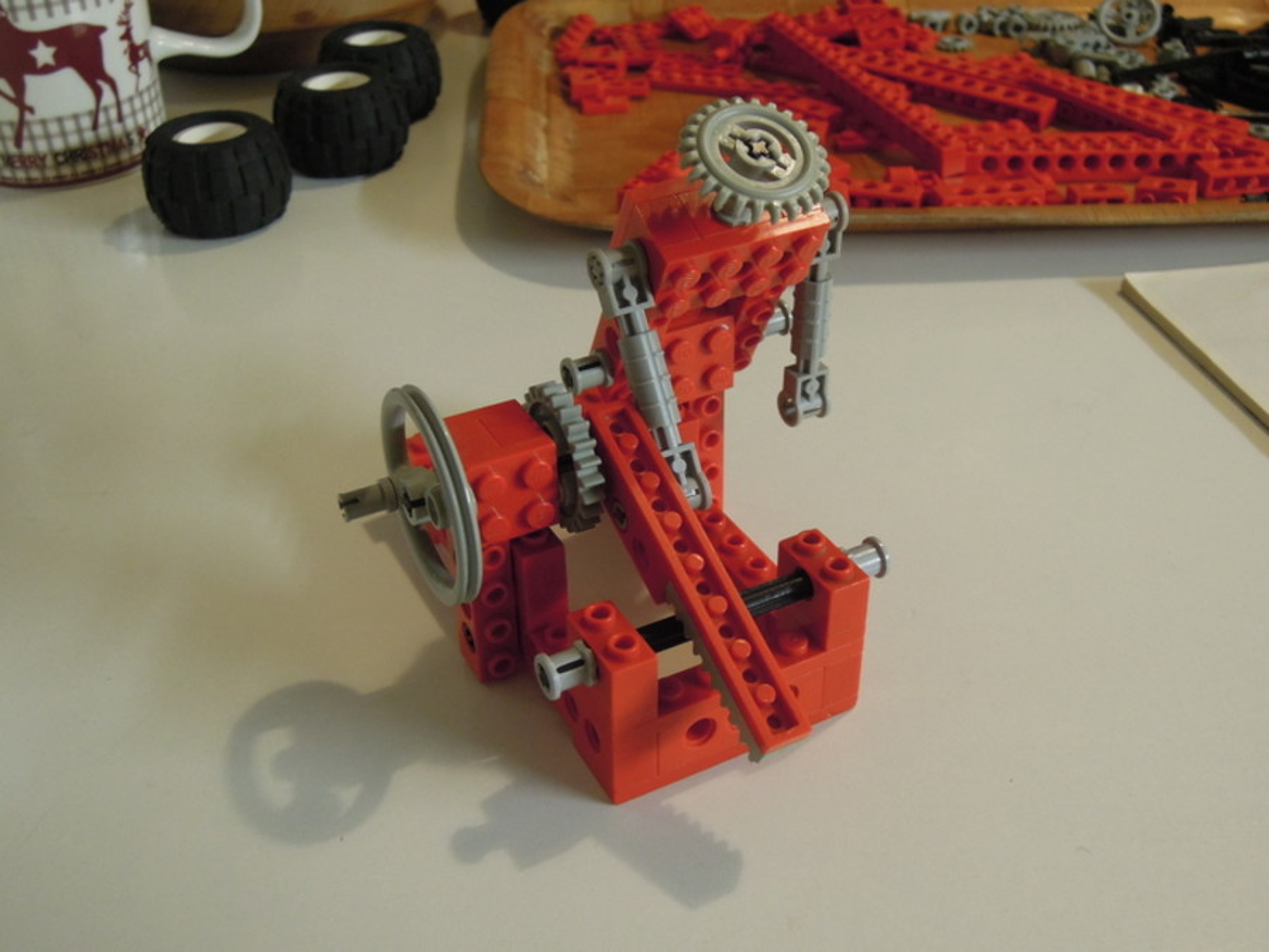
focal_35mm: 40
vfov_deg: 36.0
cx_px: 634
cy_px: 476
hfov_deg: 46.8
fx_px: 1466
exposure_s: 1/25
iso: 400
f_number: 3.3
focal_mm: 7.2
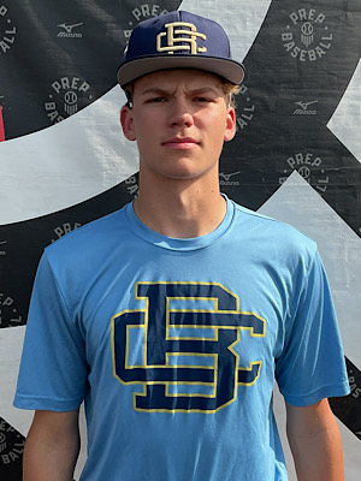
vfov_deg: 61.7
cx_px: 180
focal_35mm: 29
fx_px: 403
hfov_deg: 48.2
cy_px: 240
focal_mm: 3
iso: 16
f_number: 1.8
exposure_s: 1/1451
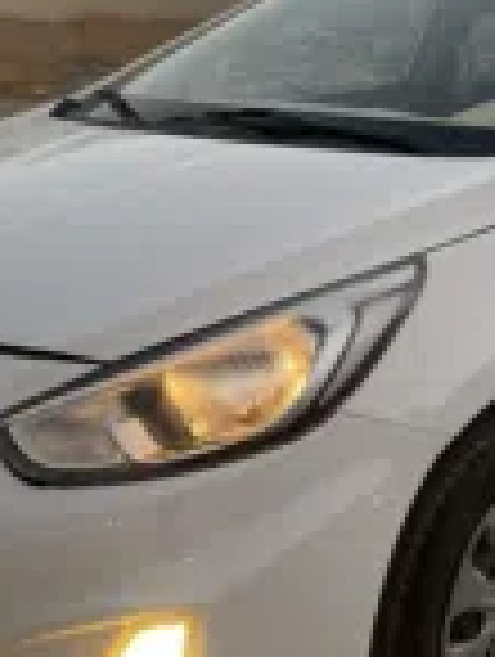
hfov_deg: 19.8
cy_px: 45
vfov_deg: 26.3
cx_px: 562
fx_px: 1350
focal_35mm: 71
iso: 125
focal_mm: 4.2
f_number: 1.6
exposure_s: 1/121
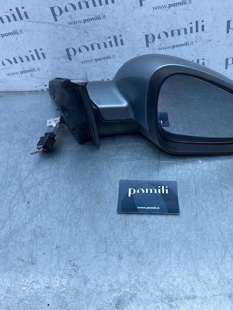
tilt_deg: -44.2
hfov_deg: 43.9
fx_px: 287
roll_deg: -1.4
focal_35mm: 32
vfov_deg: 56.6
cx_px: 140
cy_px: 131
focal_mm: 4.25
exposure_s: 1/949
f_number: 1.8
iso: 32
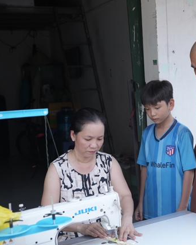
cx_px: 157
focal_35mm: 60
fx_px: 435
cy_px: 122
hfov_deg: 25.0
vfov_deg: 31.4
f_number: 4
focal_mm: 42
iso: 125
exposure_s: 1/160
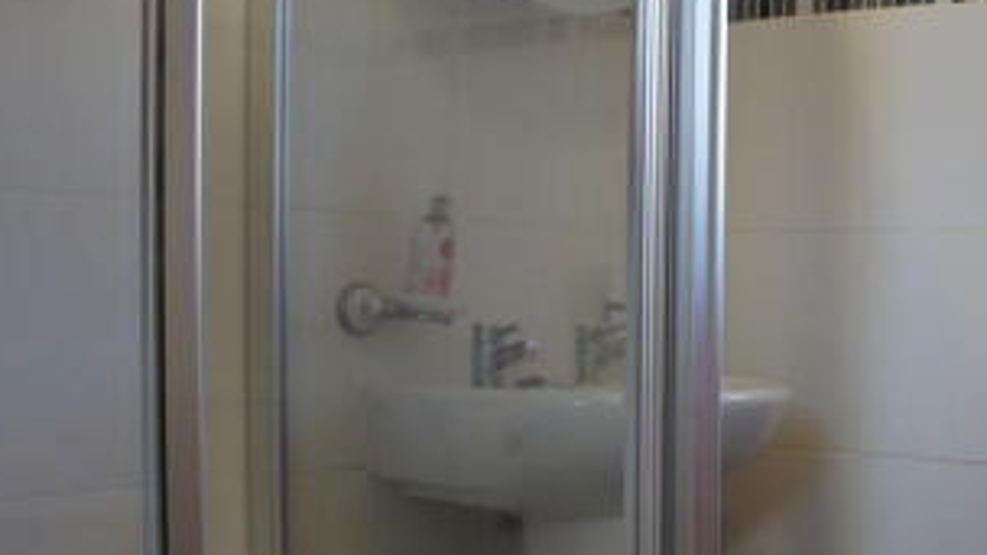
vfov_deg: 19.5
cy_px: 451
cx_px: 912
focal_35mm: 61
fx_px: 1596
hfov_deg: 32.4
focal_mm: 18
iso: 500
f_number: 3.5
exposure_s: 1/30
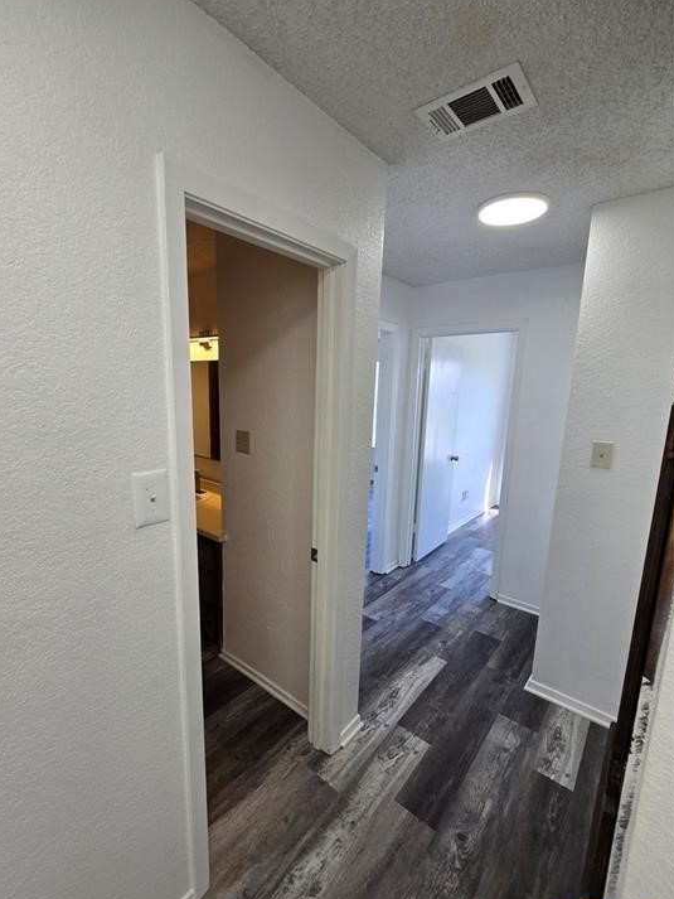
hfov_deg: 85.6
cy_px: 469
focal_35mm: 14
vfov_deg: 102.0
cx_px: 317
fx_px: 363
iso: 64
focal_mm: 2.2
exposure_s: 1/120
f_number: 2.2
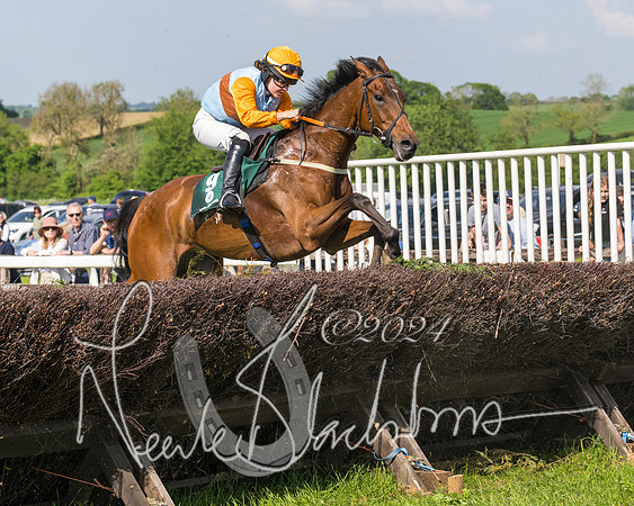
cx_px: 363
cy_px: 265
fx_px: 2255
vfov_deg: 12.8
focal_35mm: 120
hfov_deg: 16.0
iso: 400
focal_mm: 70
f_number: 5
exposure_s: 1/2500
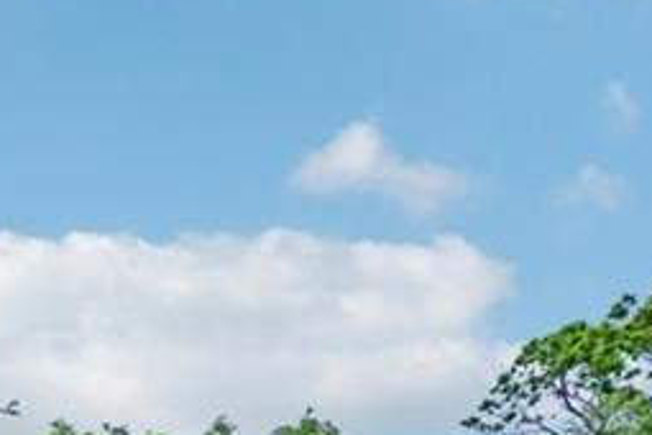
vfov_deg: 11.6
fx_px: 1702
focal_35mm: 94
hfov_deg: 15.3
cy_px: 1088
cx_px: -803
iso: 100
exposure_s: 1/90
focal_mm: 10
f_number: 8
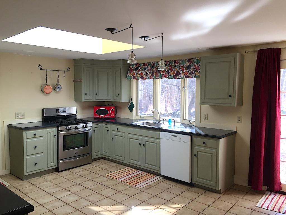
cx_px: 143
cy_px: 108
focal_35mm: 29
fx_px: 240
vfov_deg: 48.2
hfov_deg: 61.7
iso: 32
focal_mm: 4.15
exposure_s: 1/60
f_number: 2.2
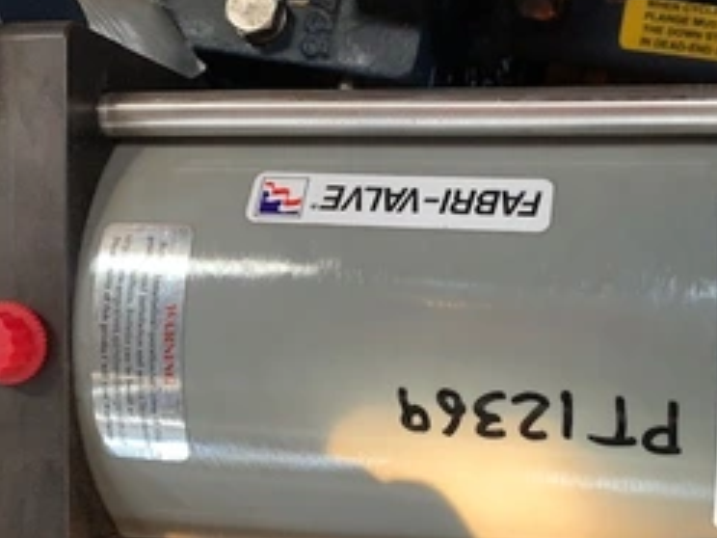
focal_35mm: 42
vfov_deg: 34.2
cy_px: 338
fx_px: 870
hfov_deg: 43.9
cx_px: 503
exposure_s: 1/60
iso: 100
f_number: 1.8
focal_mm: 4.25
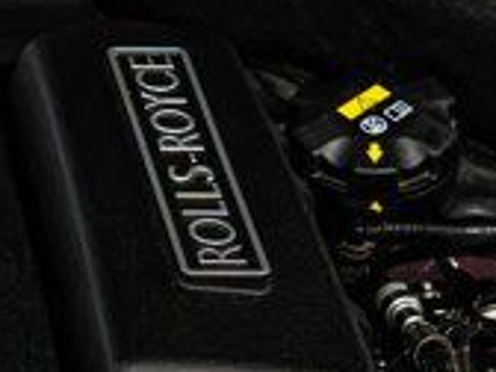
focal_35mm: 184
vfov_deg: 8.0
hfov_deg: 10.0
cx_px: -475
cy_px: 376
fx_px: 2636
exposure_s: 1/100
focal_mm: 26
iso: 1250
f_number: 4
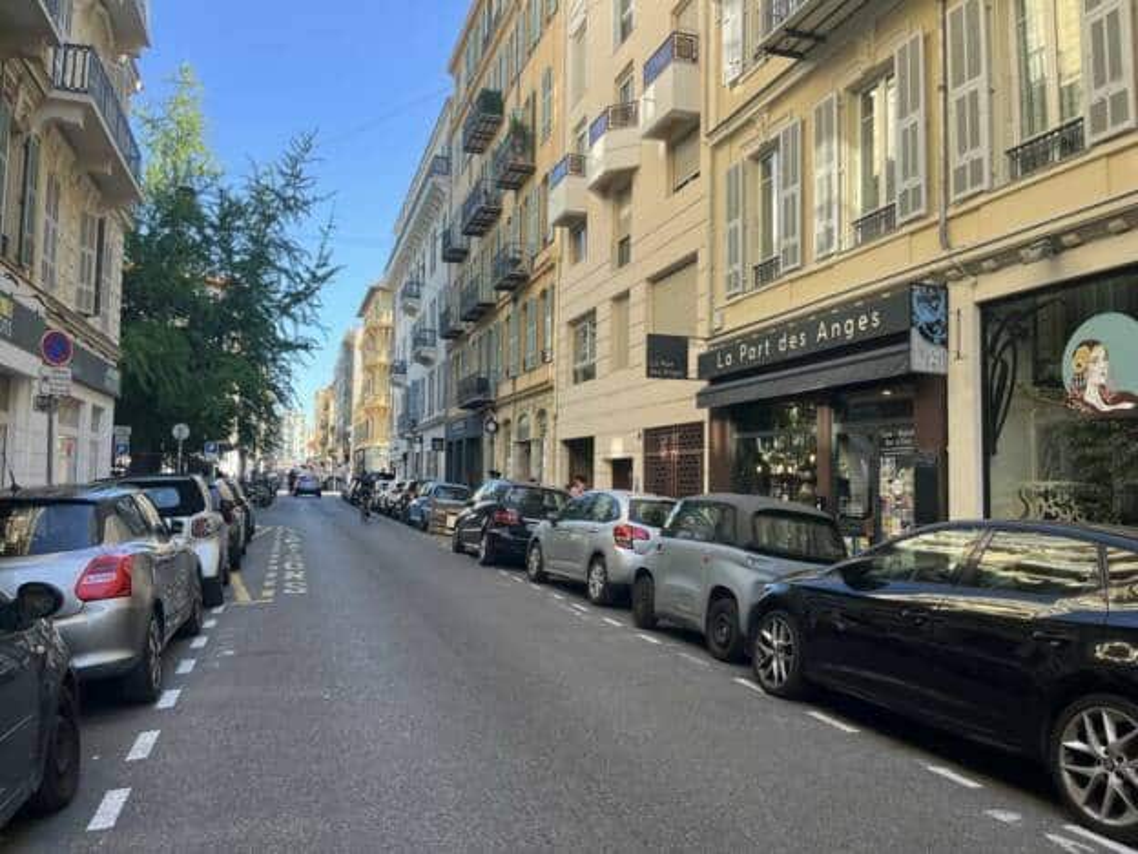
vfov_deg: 53.1
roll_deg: -0.6
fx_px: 855
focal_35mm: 26
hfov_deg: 67.3
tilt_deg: +3.3
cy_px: 427
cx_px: 569
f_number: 1.6
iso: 50
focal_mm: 5.1
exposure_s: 1/483
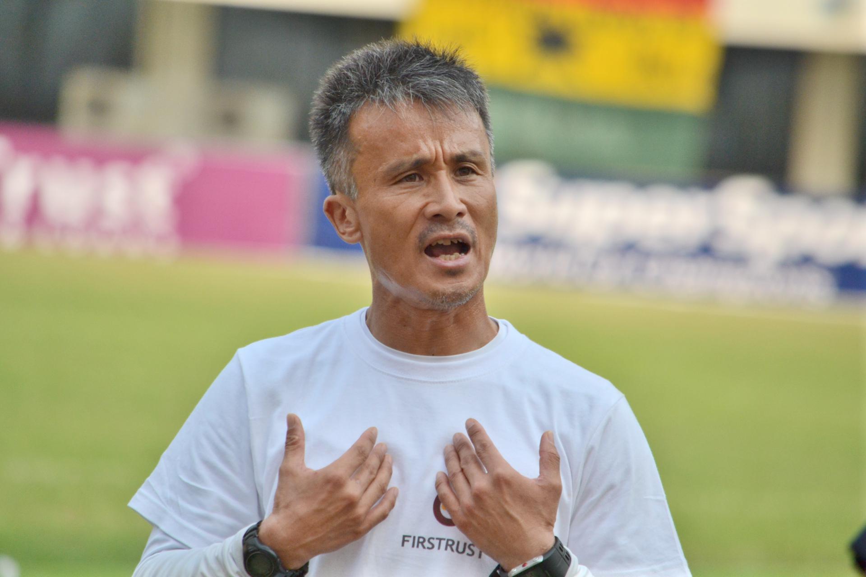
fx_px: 8659
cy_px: 288
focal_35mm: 360
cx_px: 433
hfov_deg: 5.7
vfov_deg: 3.8
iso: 500
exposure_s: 1/1250
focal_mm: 240
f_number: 5.6
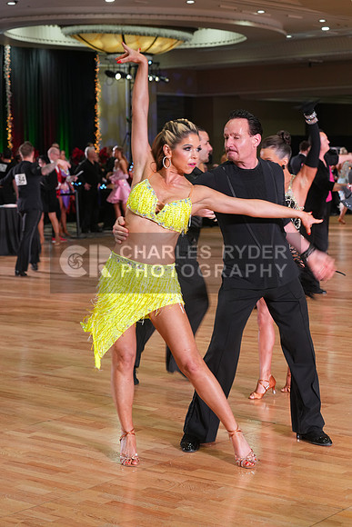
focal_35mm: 75
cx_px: 176
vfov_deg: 27.0
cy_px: 264
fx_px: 1099
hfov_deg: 18.2
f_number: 5.6
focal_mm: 75
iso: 800
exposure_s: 1/60
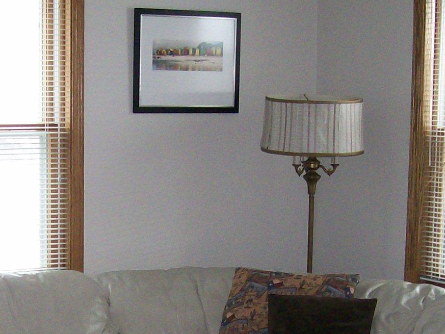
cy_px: 334
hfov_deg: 20.5
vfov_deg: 15.3
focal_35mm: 95
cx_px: 112
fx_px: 1221
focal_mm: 6
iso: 140
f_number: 2.7
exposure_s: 1/64
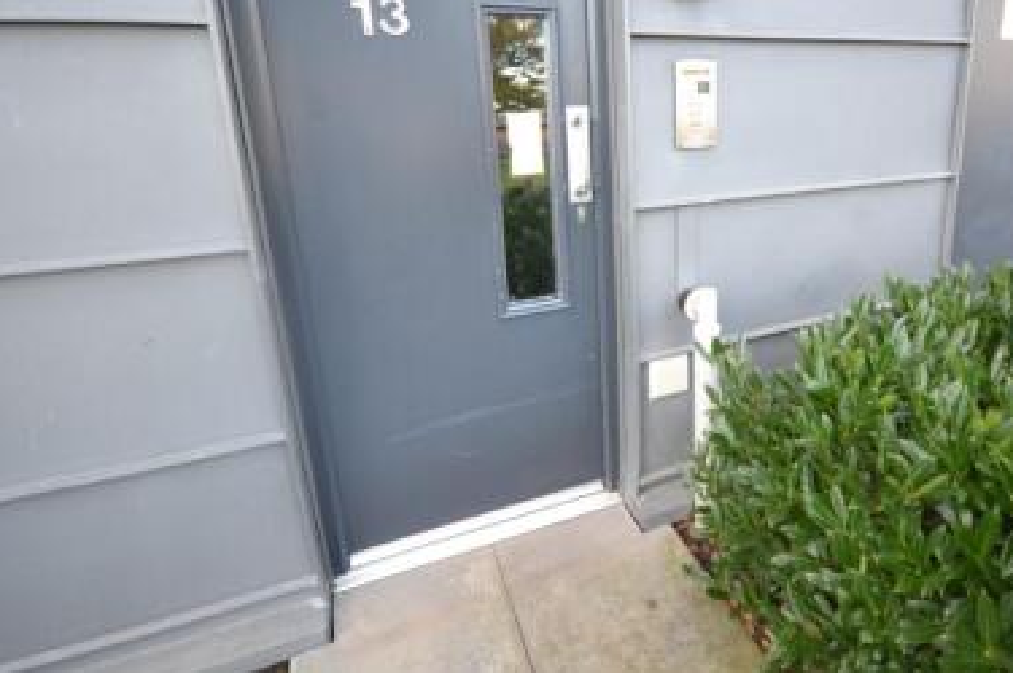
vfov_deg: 63.5
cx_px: 617
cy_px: 252
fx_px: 534
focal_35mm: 19
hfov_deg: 85.7
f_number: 4.5
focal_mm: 10
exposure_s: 1/80
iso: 400
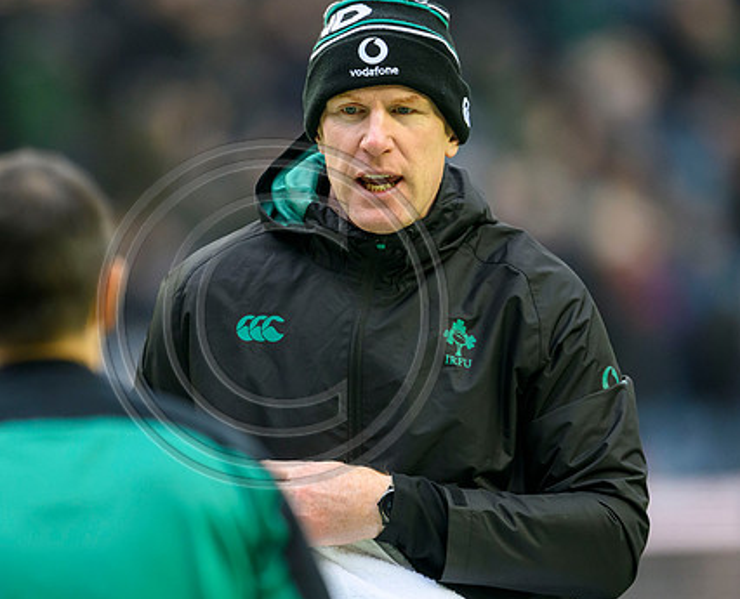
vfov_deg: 1.9
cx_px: 378
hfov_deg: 2.3
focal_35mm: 830
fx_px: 18266
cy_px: 313
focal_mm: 560
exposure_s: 1/1000
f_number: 4
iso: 3200
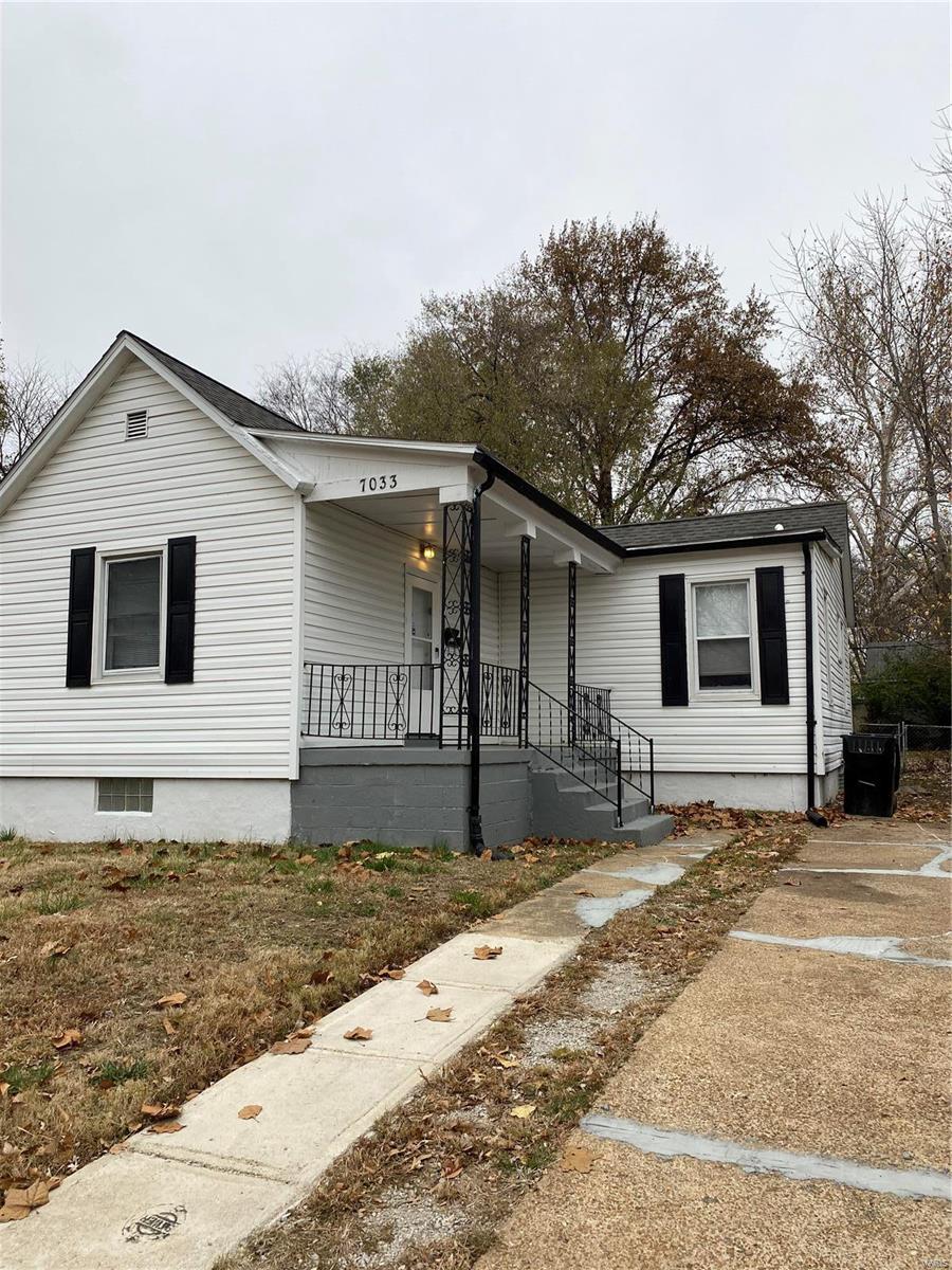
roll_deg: +0.3
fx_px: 953
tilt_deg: +9.0
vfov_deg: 67.3
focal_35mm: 26
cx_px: 476
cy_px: 635
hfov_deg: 53.1
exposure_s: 1/447
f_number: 1.8
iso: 32
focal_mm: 4.25
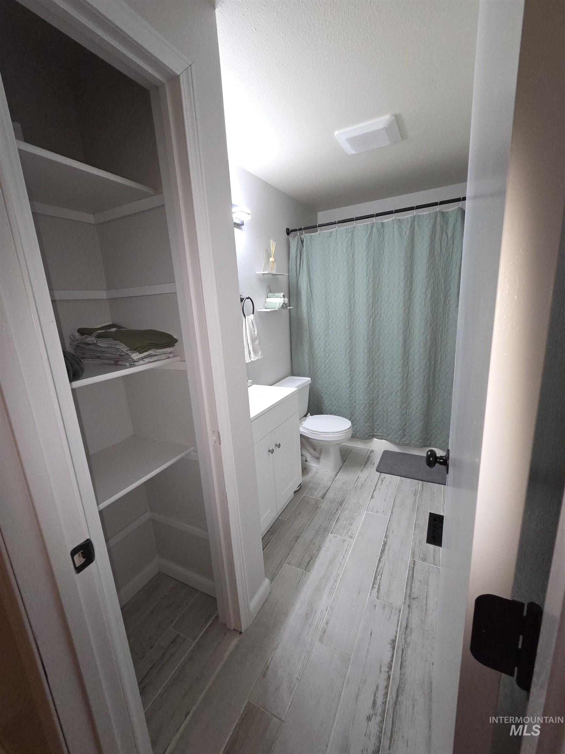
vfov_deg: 106.2
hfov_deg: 89.9
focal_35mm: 13
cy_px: 377
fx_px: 283
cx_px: 282
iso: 250
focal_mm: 2.2
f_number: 2.2
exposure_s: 1/60
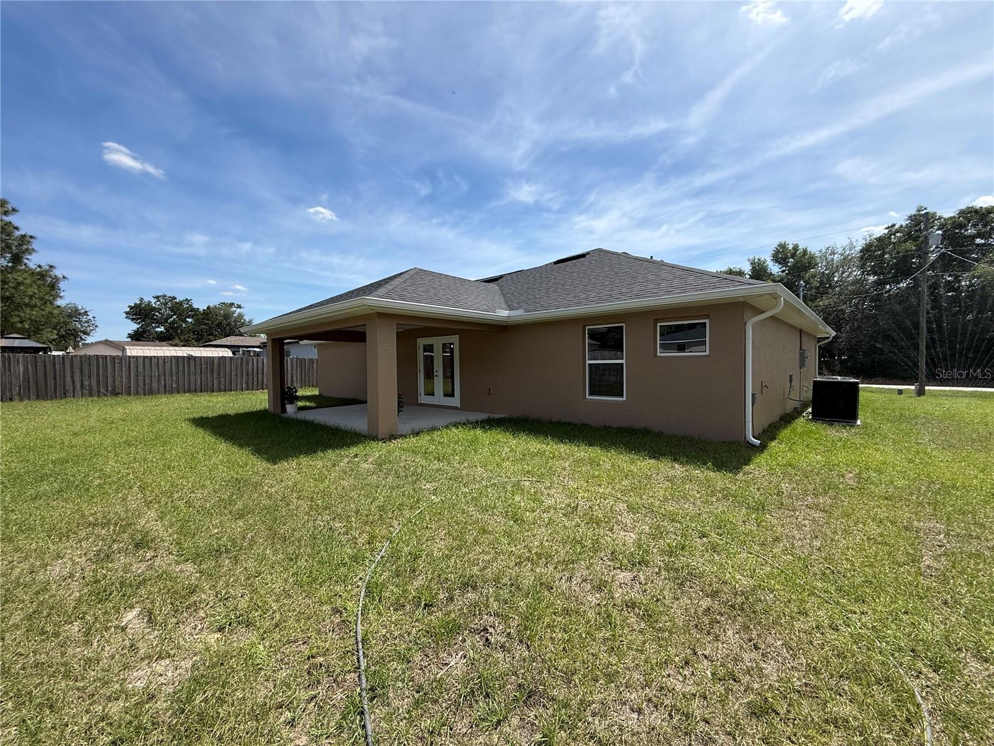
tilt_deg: -1.8
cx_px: 497
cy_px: 373
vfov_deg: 85.7
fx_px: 402
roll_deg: +0.4
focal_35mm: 14
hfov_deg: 102.1
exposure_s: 1/1613
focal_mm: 2.22
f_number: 2.2
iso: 50
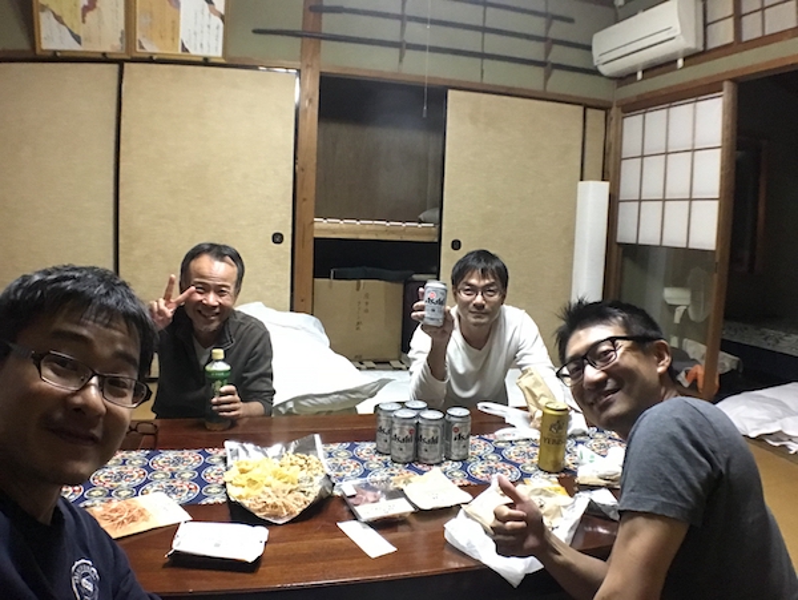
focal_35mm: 32
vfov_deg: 44.2
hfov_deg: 56.8
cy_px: 300
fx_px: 738
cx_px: 399
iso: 400
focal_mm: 2.87
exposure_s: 1/15
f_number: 2.2
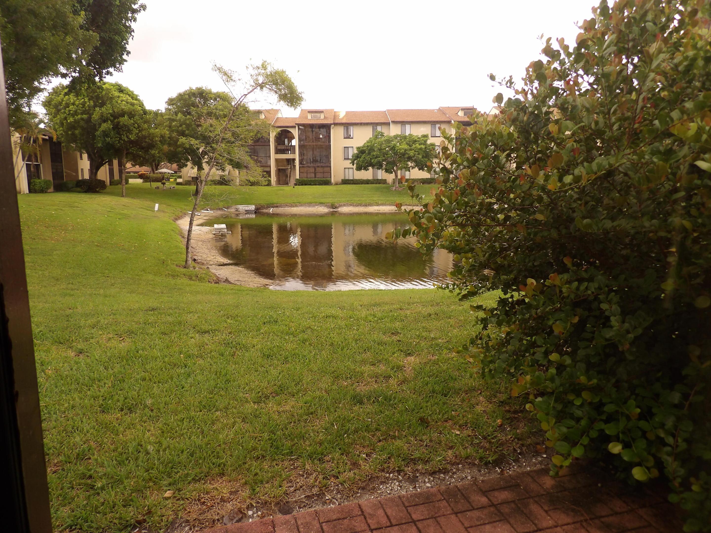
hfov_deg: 71.6
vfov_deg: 56.8
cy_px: 266
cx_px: 356
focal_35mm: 24
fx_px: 493
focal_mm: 4.3
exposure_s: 1/57
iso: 100
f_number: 3.2
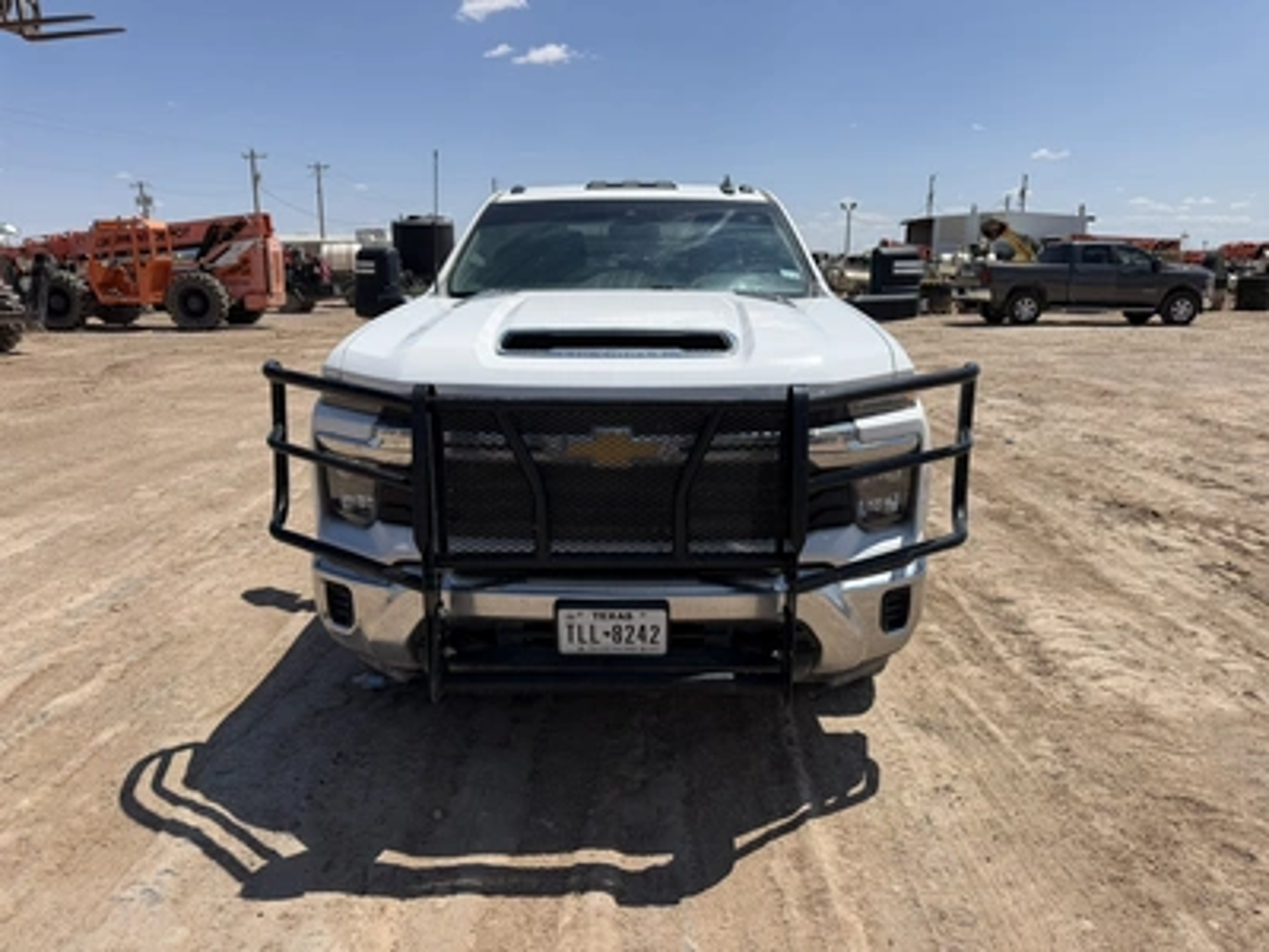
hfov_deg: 71.6
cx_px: 634
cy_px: 476
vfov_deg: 56.8
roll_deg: -0.2
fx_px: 880
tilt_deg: -8.8
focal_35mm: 24
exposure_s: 1/8130
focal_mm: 6.76
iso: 80
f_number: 1.78
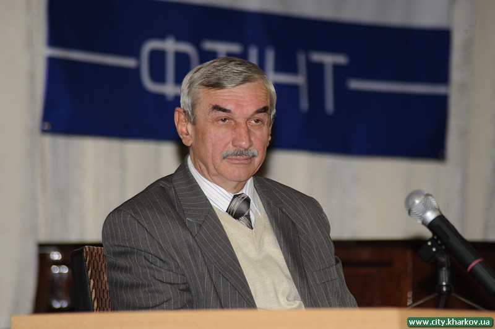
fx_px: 4122
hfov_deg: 6.9
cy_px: 164
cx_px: 248
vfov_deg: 4.6
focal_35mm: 300
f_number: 5.6
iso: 400
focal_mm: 300
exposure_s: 1/200
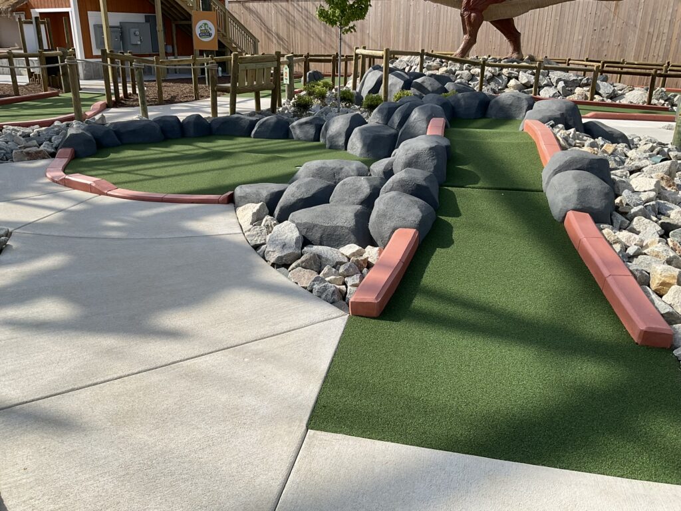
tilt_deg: -19.5
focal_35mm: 29
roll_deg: -1.7
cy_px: 256
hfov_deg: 61.7
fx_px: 571
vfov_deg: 48.2
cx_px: 340
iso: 16
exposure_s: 1/1848
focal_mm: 3
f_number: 1.8
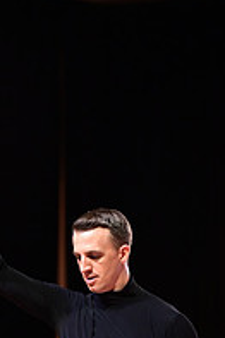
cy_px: 463
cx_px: 2
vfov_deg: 8.4
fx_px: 2273
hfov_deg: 5.7
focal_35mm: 242
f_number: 2.8
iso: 1600
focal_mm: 82
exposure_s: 1/400
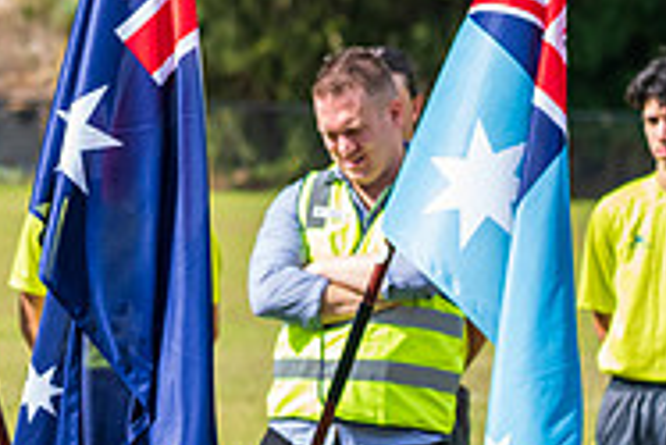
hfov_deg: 3.3
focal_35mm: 621
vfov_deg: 2.2
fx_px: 11497
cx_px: -331
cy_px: 301
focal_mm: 180
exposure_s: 1/1600
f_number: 7.1
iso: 800
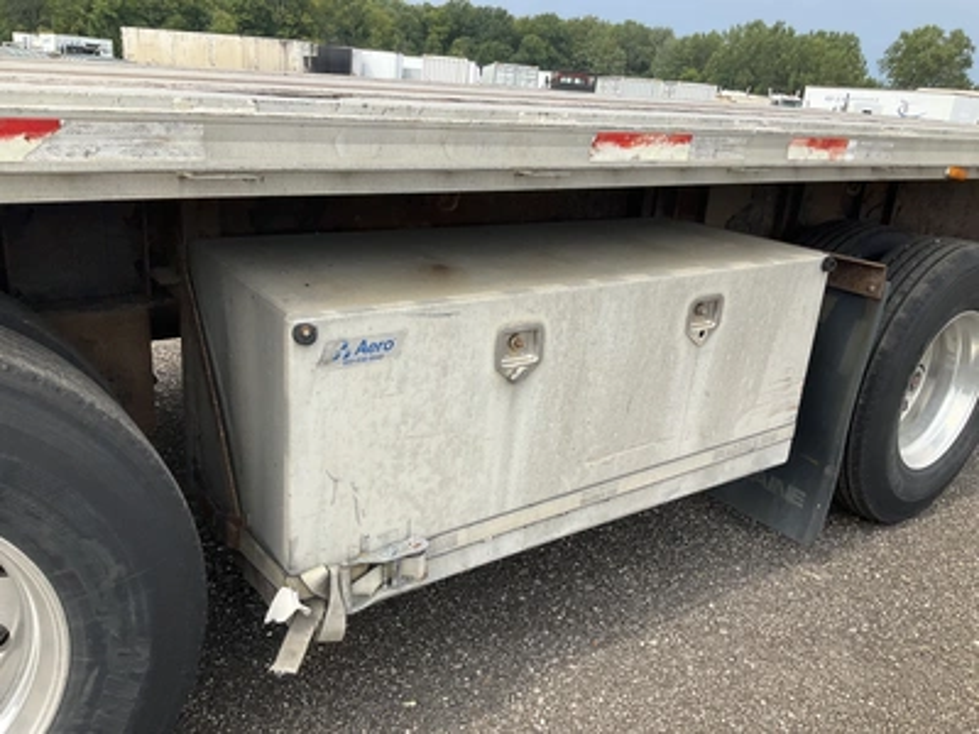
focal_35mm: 29
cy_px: 367
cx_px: 490
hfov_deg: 61.7
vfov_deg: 48.2
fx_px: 820
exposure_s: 1/912
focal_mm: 3
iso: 25
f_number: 1.8
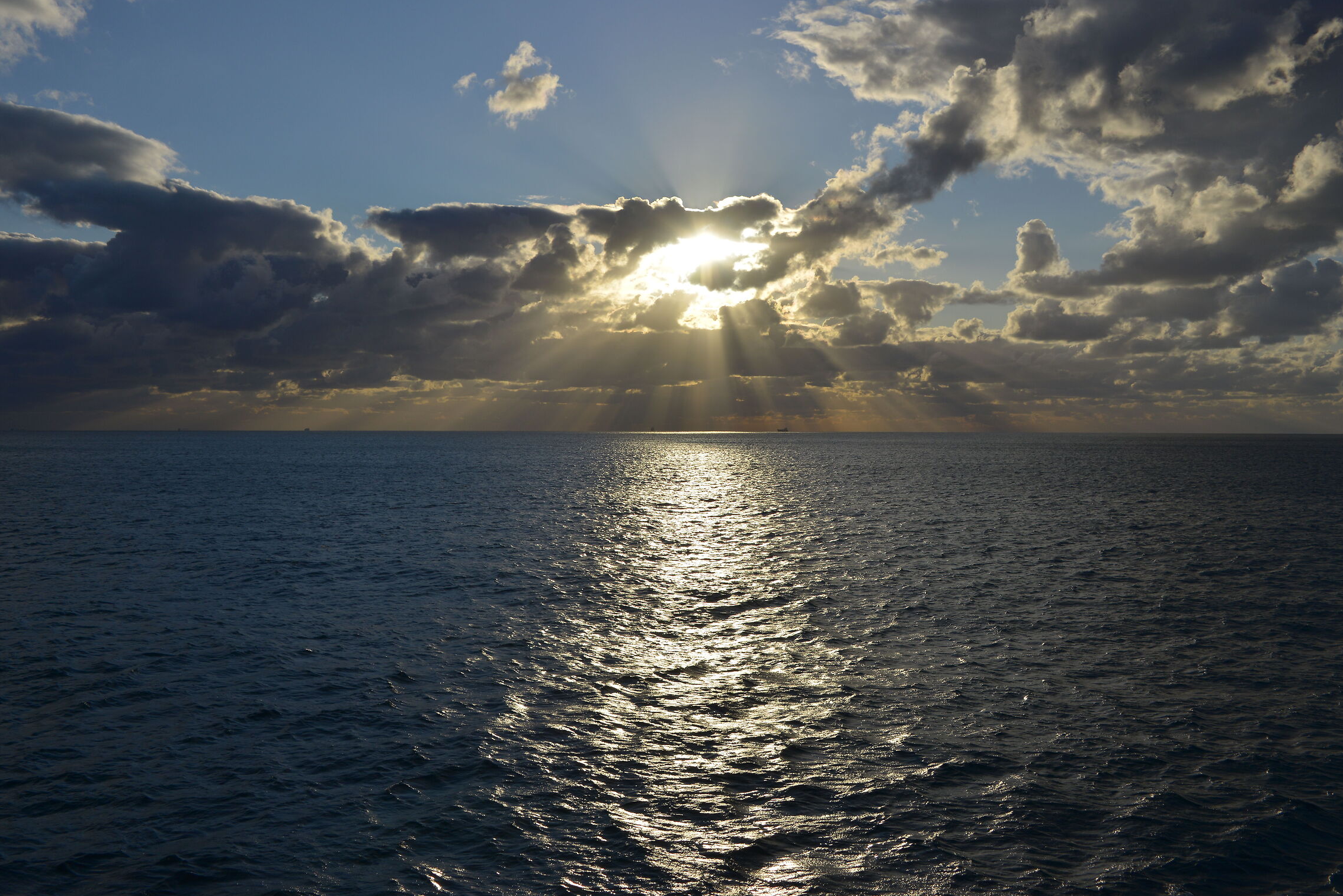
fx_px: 1343
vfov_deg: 36.9
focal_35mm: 36
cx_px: 662
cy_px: 431
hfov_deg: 53.1
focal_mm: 34
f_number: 10
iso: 200
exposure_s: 1/2000
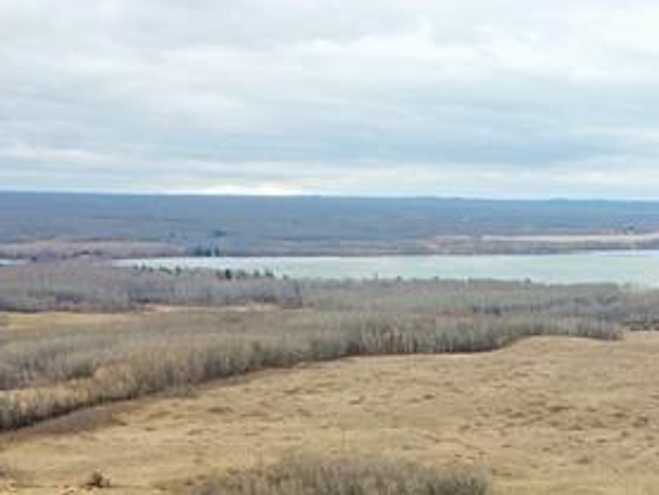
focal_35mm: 96
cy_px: 771
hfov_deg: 18.5
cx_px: 930
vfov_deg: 14.3
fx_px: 1828
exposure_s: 1/278
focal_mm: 4.73
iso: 100
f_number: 2.2
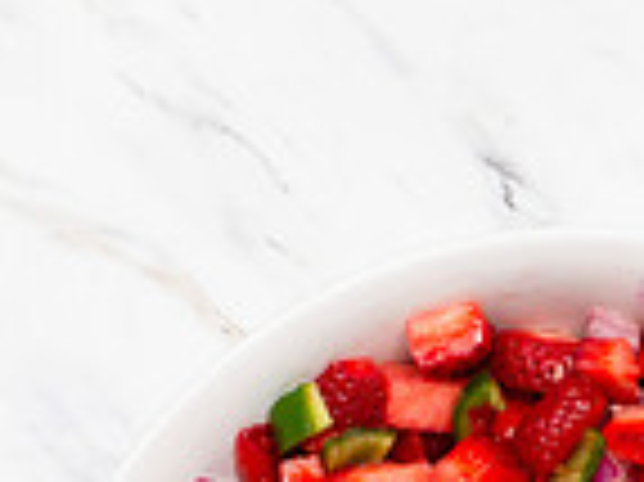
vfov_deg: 6.8
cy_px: 493
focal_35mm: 218
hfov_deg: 9.0
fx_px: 4052
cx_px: 814
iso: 250
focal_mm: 50
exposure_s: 1/200
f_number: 10
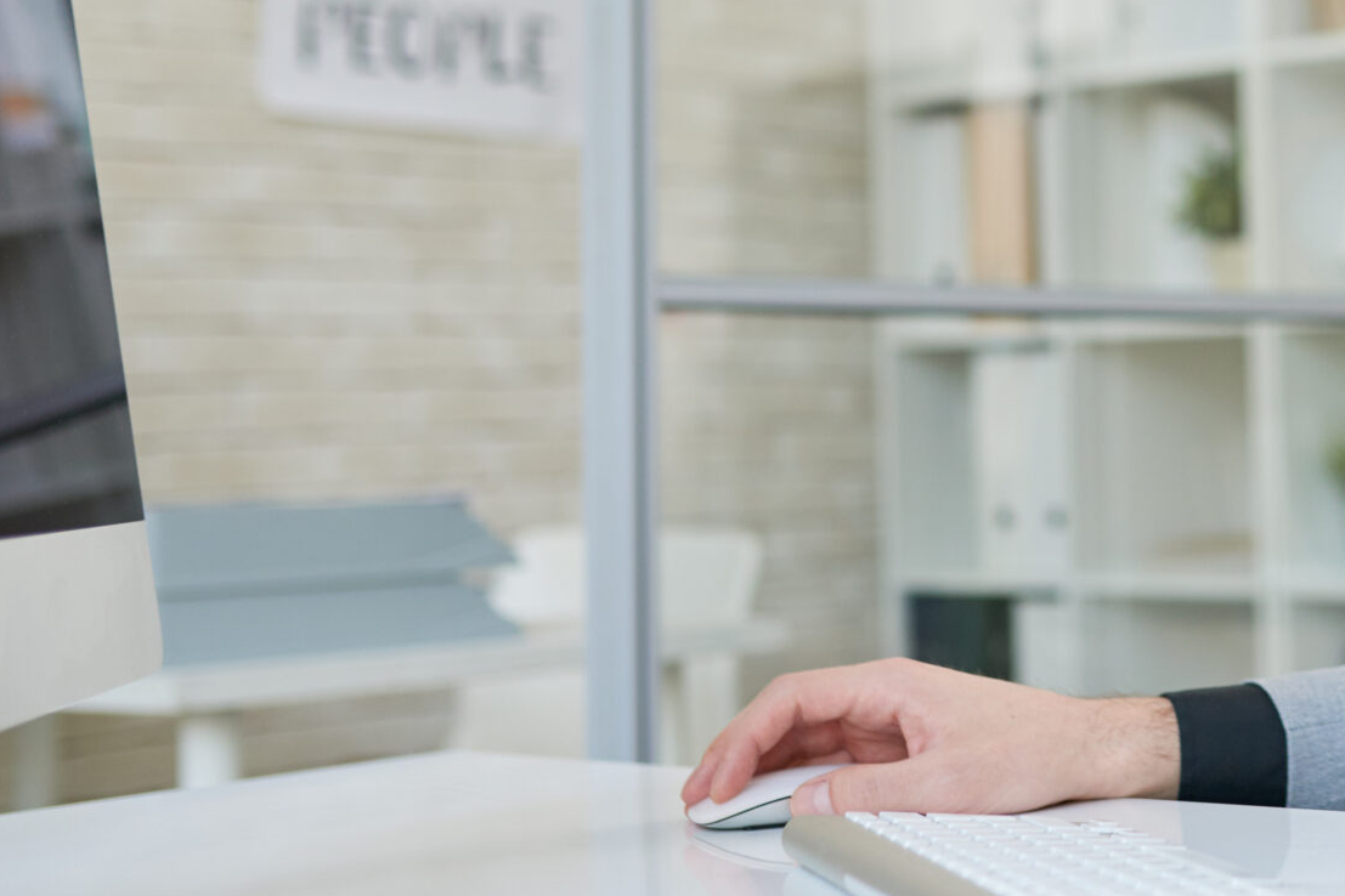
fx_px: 3026
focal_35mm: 81
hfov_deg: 23.5
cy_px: 228
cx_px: 1484
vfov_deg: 16.8
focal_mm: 35
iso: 400
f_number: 2.5
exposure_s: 1/160
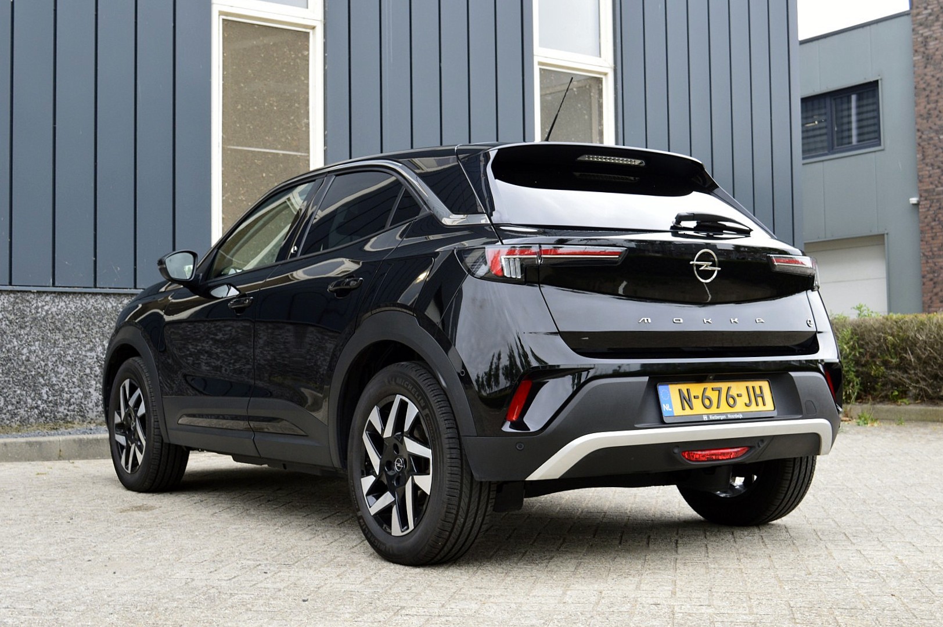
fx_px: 1256
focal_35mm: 48
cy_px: 314
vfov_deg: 28.0
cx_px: 472
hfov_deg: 41.1
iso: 400
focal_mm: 32
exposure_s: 1/60
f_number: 8
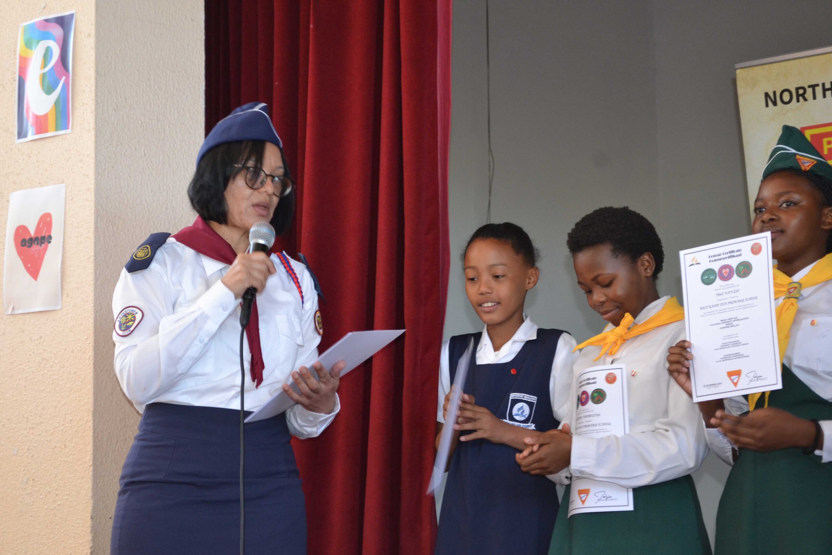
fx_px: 1907
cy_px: 278
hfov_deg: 24.6
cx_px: 416
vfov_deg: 16.6
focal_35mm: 82
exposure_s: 1/60
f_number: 5.6
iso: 1000
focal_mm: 55
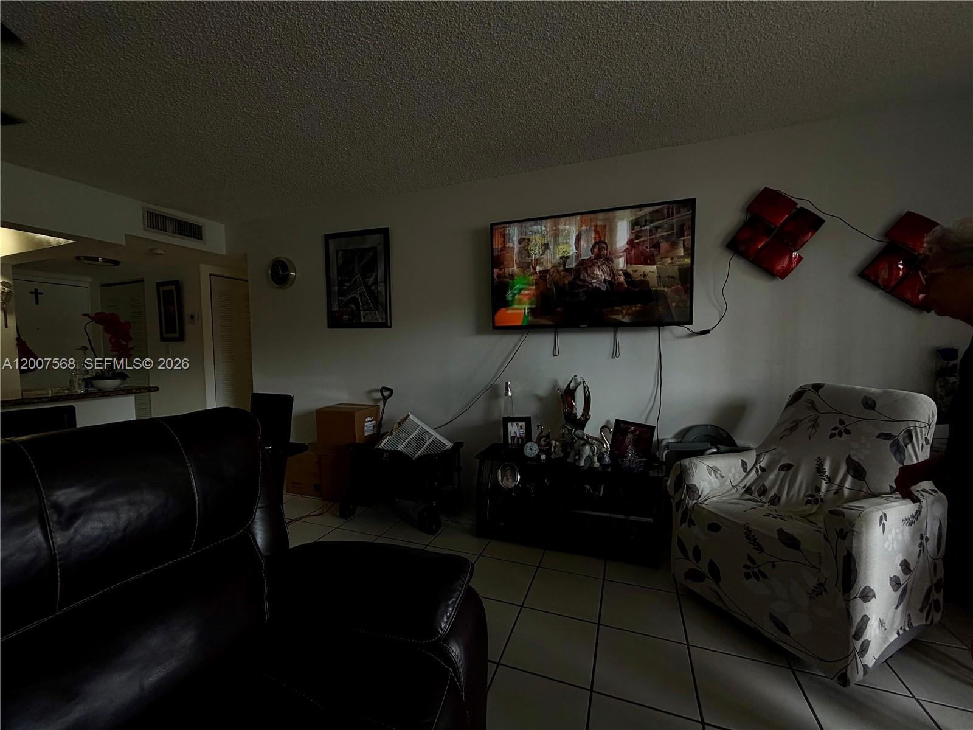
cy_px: 365
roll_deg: +1.1
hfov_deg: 102.1
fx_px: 394
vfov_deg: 85.7
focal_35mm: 14
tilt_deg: -2.8
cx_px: 486
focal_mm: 2.22
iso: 80
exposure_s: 1/121
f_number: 2.2
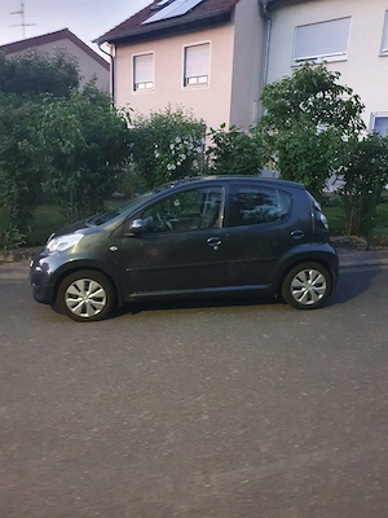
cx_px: 194
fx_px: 389
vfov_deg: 67.3
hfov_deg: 53.1
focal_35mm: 26
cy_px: 259
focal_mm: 4.32
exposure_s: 1/10
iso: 640
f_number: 1.5
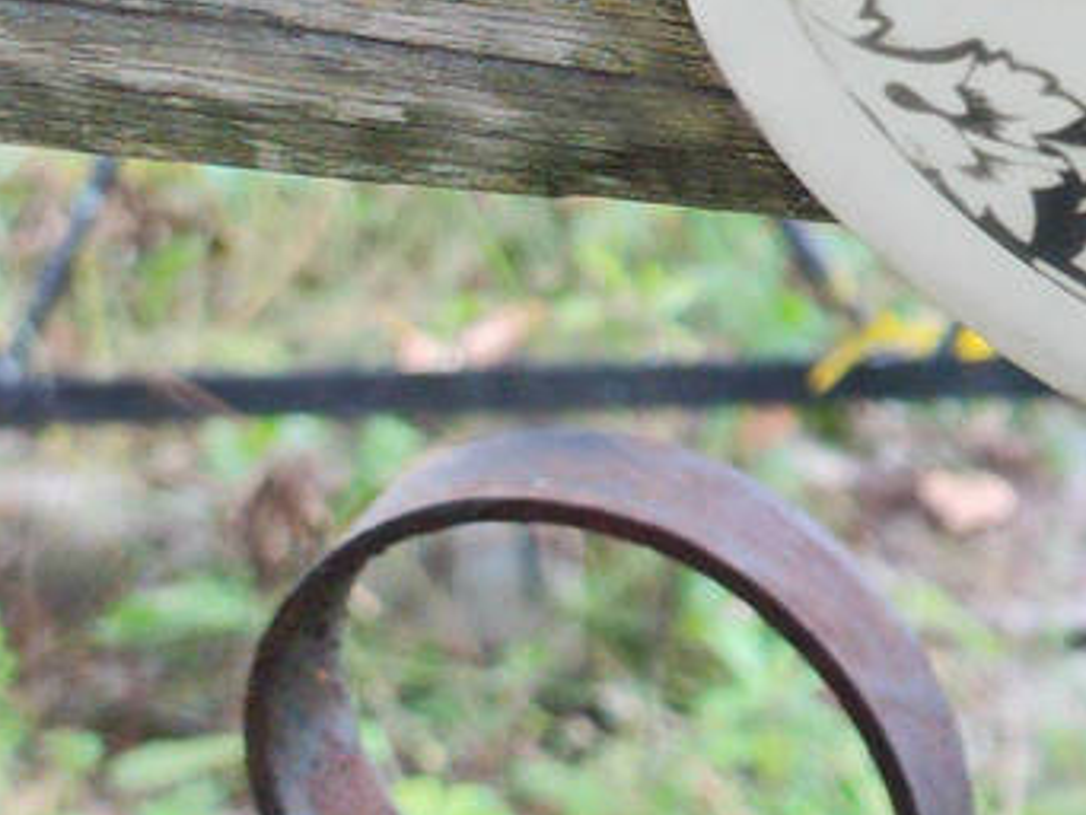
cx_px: 1599
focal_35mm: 75
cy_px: -366
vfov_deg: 17.8
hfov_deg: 21.9
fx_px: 2354
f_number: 1.79
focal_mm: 4.7
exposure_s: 1/100
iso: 275
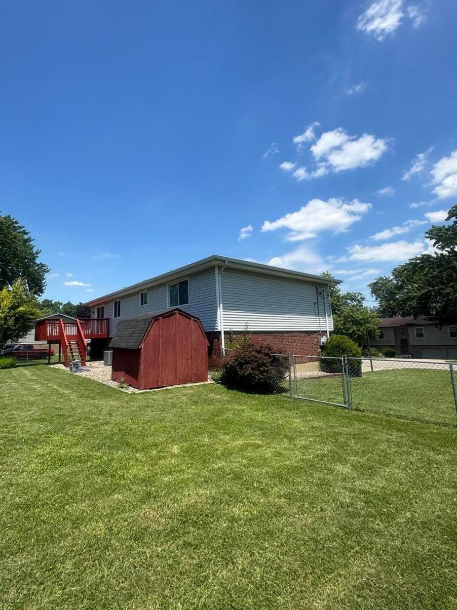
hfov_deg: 74.4
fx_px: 299
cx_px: 199
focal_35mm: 17
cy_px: 292
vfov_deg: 91.0
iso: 50
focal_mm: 2.22
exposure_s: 1/1672
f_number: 2.2
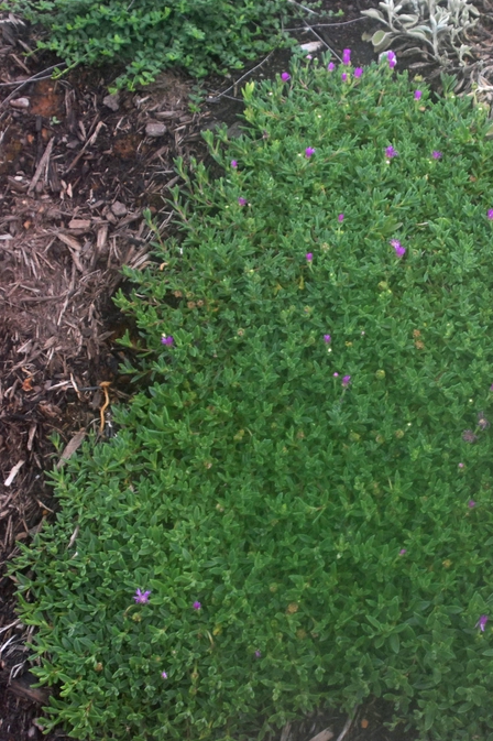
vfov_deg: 31.4
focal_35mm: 64
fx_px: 1316
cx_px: 335
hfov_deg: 21.1
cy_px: 369
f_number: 4.5
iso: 400
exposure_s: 1/80
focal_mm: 28
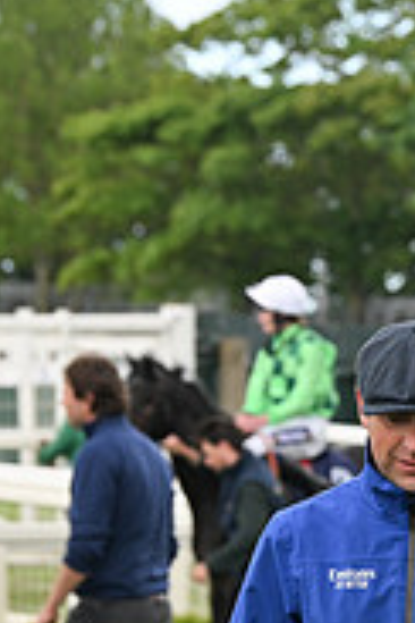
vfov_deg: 5.3
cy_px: 383
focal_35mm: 387
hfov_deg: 3.5
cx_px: 891
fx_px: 6691
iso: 800
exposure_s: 1/1000
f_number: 5.6
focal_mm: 122
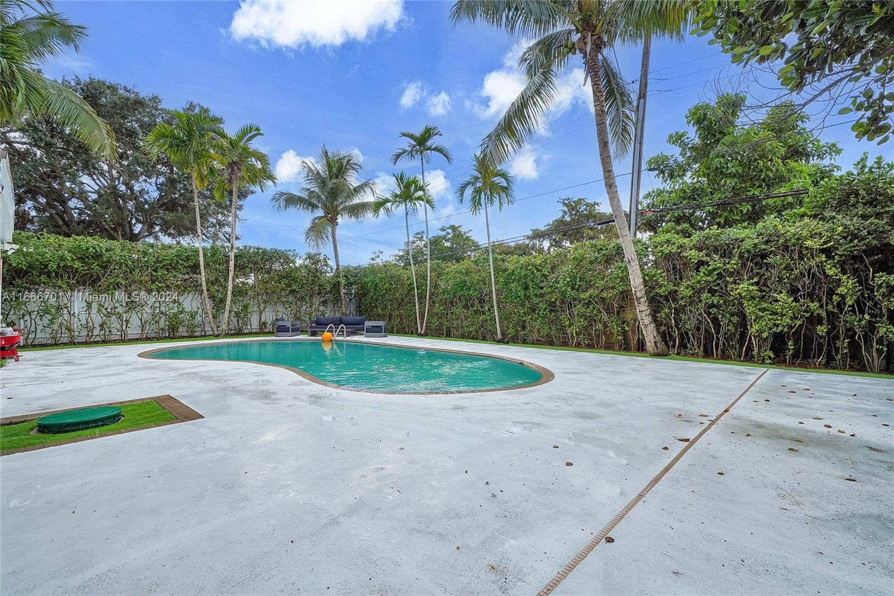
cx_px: 447
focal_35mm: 16
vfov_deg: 73.7
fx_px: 397
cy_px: 298
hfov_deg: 96.7
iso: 400
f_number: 8
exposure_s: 1/500
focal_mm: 16
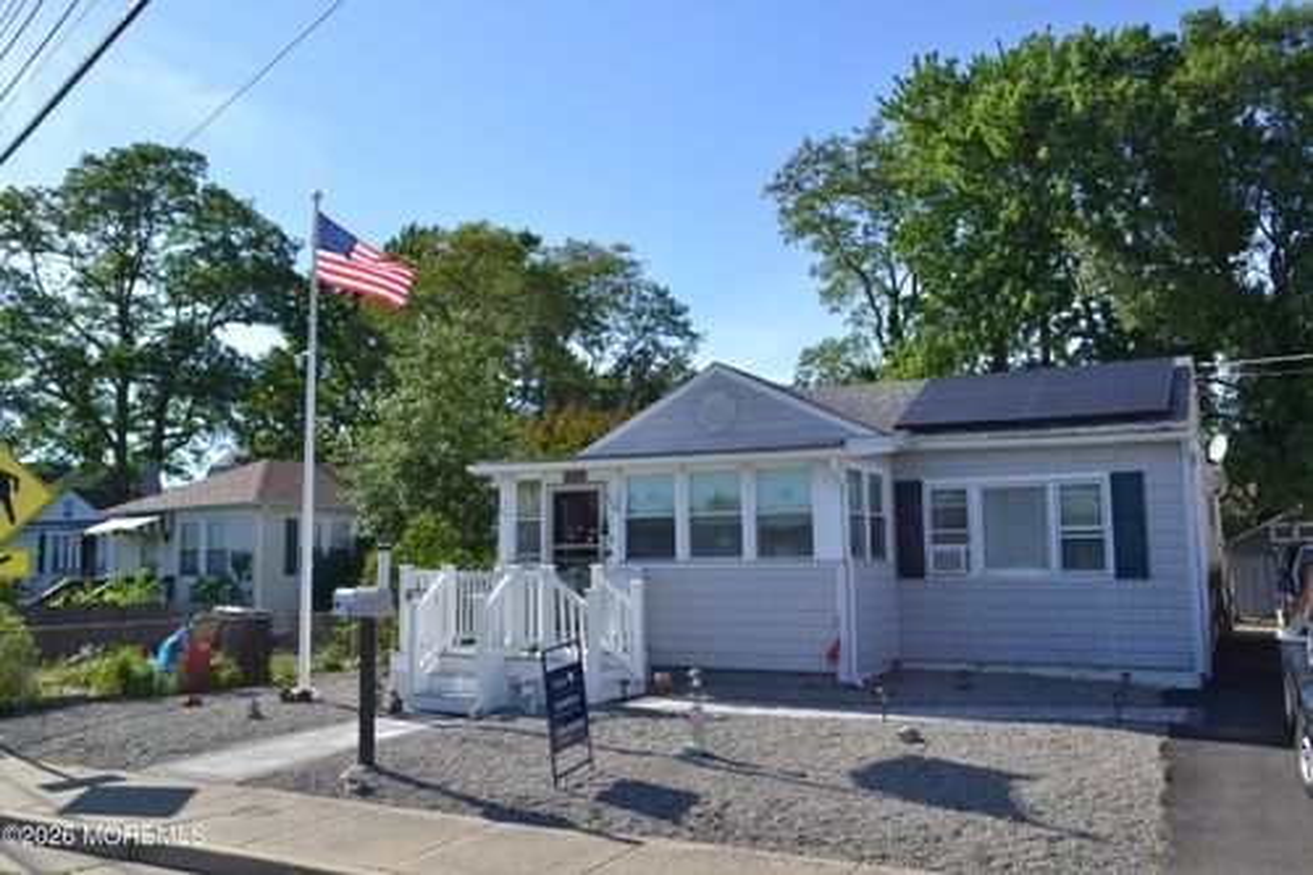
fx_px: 1094
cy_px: 438
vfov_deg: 43.6
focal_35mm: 30
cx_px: 656
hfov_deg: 61.9
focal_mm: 20
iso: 100
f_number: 7.1
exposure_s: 1/200
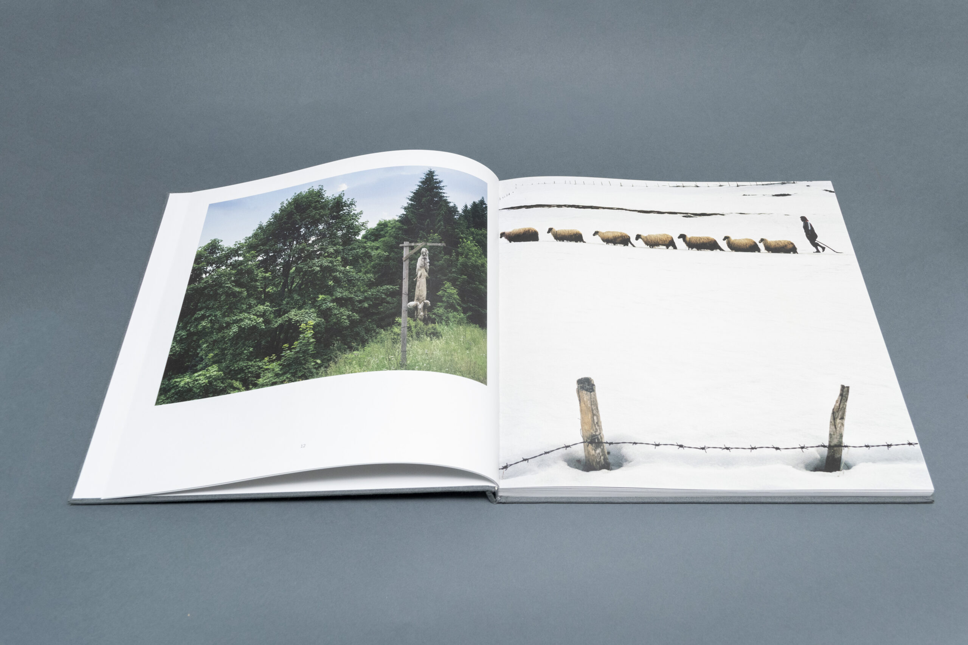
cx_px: 484
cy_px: 322
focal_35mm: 33
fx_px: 887
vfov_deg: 40.0
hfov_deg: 57.2
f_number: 5.6
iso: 800
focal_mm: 22
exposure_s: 1/200
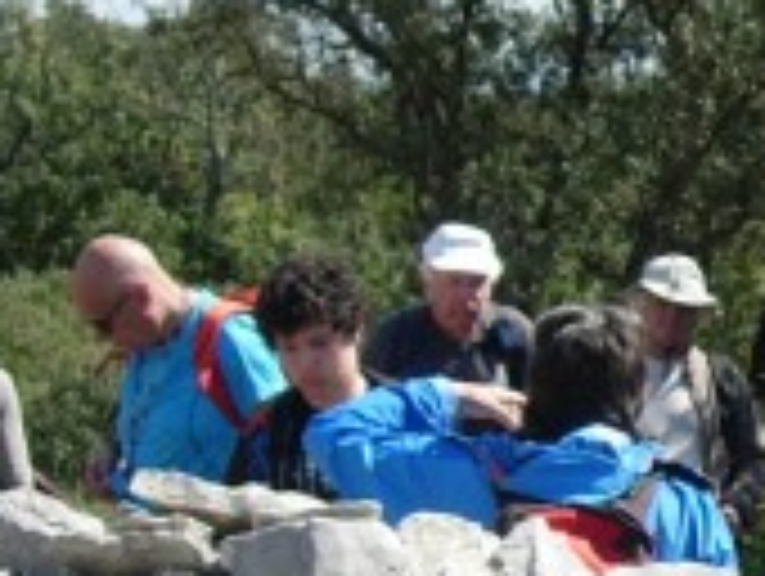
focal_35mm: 143
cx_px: 1120
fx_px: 3165
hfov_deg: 13.1
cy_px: 670
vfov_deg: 10.3
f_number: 2.8
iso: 64
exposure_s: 1/939
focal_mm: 7.8
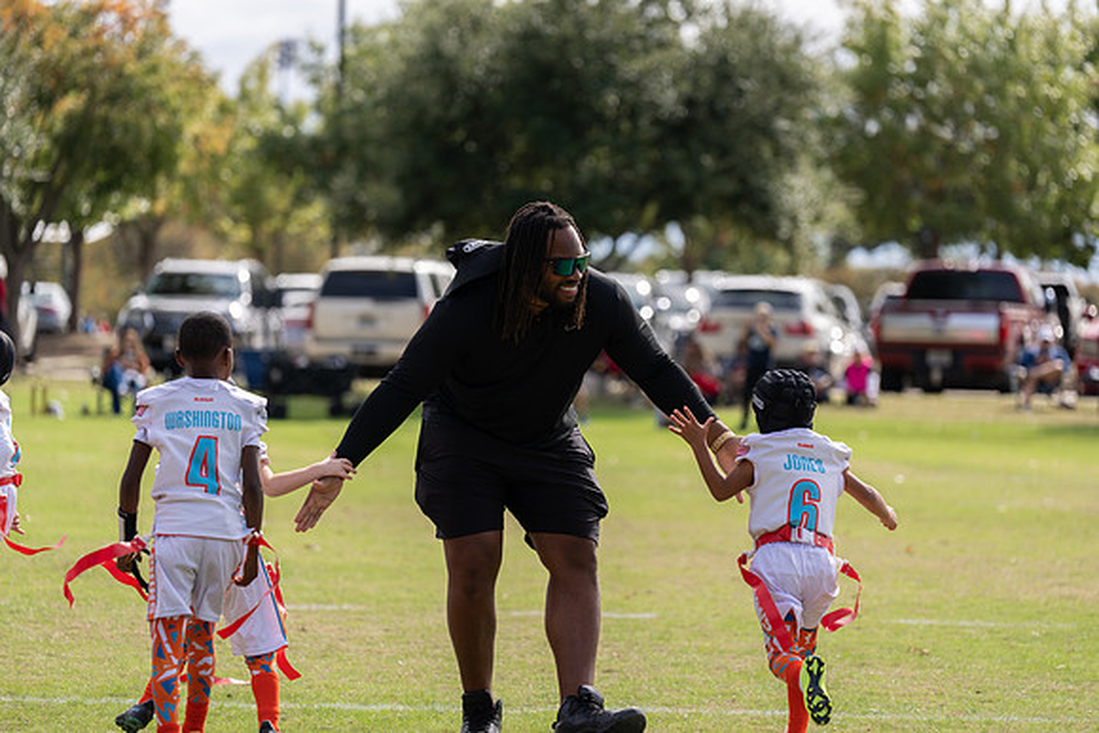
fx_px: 4366
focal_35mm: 143
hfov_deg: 14.3
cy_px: 366
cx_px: 550
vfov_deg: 9.6
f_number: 2.8
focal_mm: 143
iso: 100
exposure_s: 1/1600
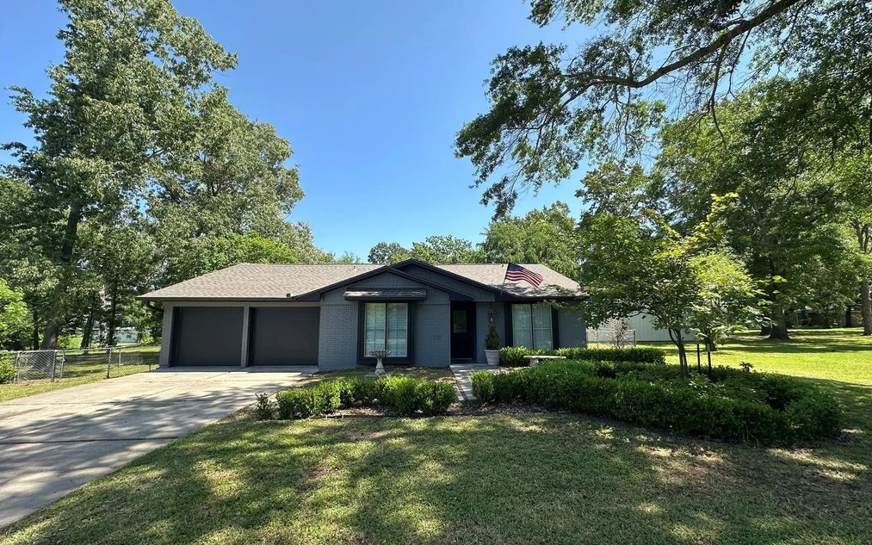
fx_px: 356
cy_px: 282
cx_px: 439
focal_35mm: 15
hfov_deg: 101.5
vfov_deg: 74.8
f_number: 2.2
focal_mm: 2.22
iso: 40
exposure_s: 1/924
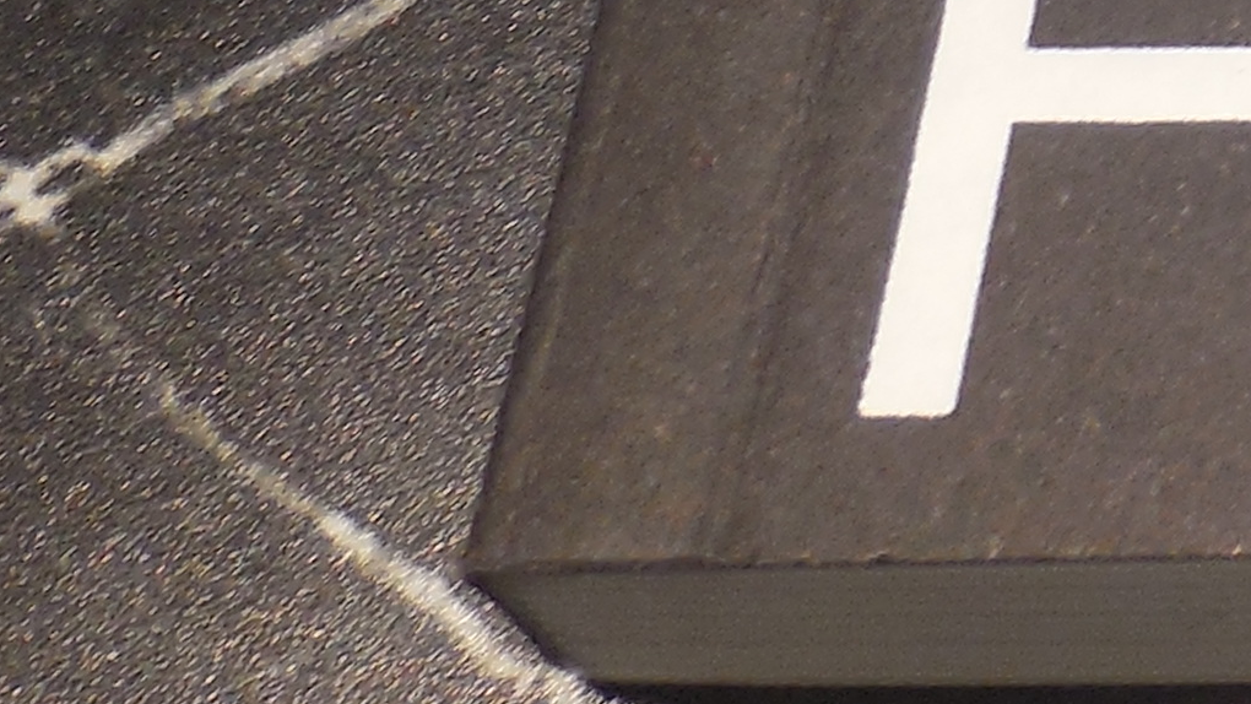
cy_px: -1211
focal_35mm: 123
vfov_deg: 8.6
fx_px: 4081
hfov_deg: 14.1
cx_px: 2625
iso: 125
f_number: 3.1
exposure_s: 1/30
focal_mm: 4.5
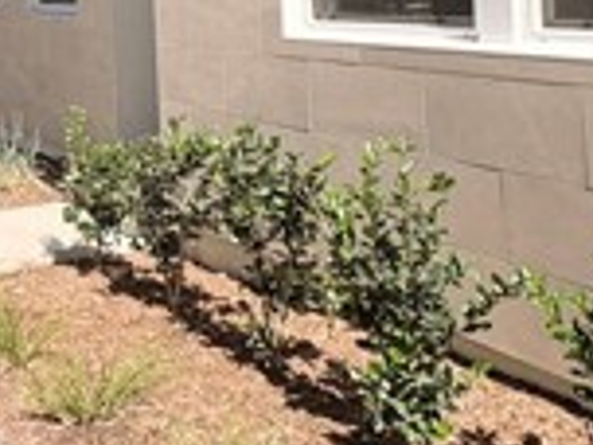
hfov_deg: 27.6
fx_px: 1011
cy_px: -35
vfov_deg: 23.4
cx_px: -164
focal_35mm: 59
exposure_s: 1/2584
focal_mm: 2.22
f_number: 2.2
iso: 50
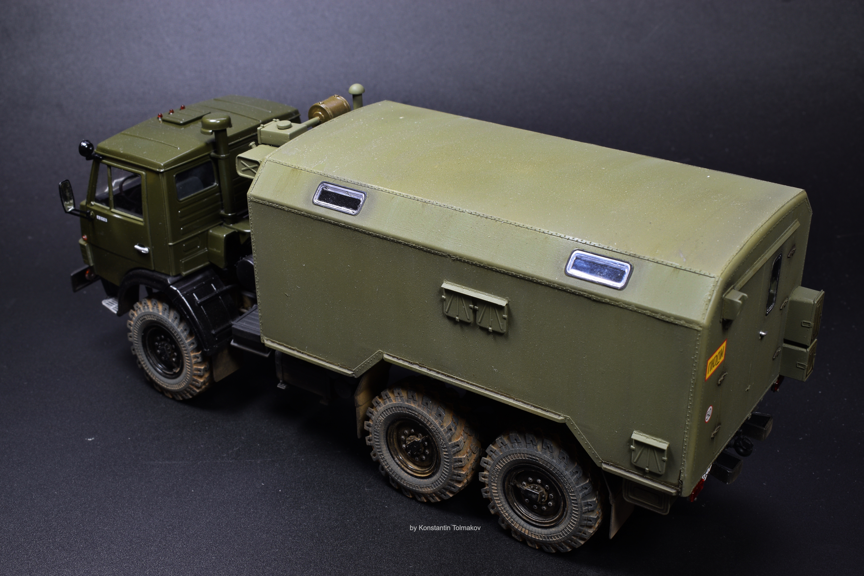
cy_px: 288
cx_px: 432
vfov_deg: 28.1
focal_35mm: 48
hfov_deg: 41.1
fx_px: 1152
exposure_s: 1
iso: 100
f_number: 18
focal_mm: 32
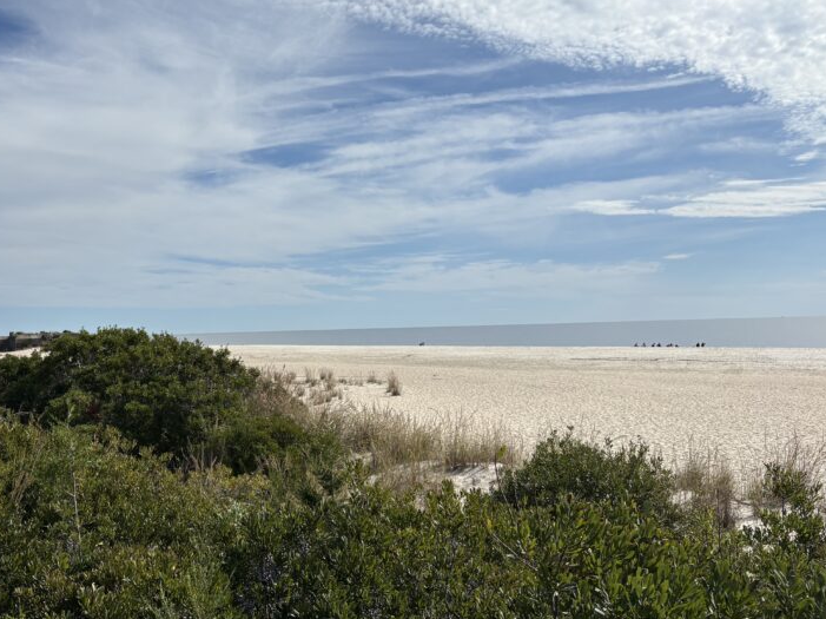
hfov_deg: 47.9
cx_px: 253
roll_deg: +2.4
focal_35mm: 38
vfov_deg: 37.7
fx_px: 906
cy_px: 301
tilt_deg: +2.2
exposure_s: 1/8850
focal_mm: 5.96
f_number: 1.6
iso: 50
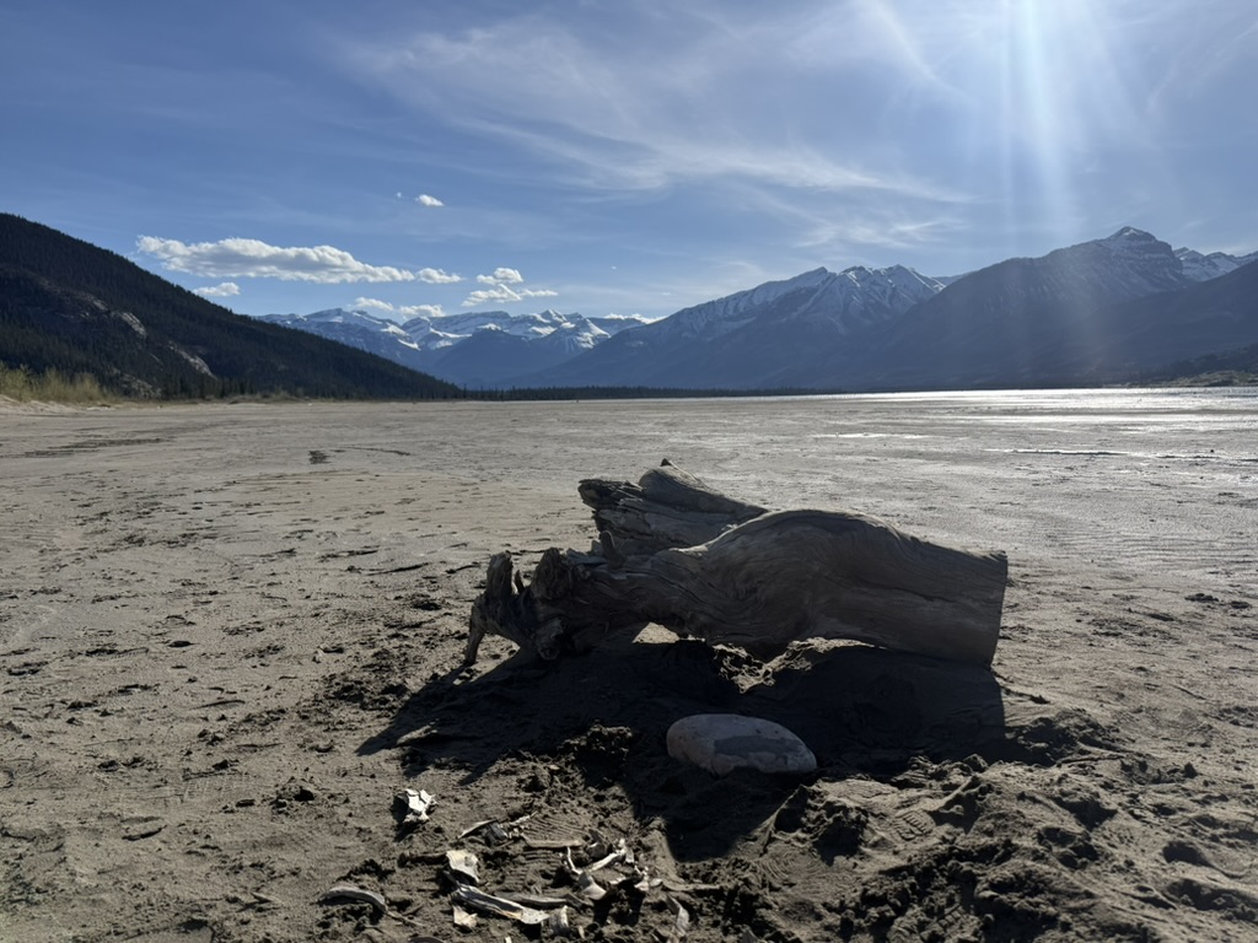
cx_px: 629
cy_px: 472
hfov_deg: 71.6
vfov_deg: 56.8
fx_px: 872
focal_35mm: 24
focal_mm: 6.76
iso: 80
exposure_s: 1/11905
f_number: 1.78
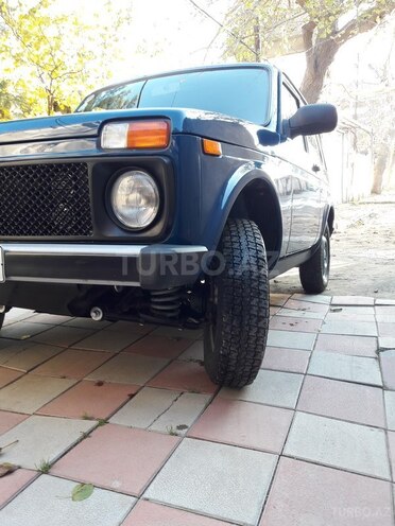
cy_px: 263
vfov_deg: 63.4
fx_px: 426
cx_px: 198
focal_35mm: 28
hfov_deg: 49.7
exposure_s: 1/50
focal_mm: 3.7
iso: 50
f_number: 1.9
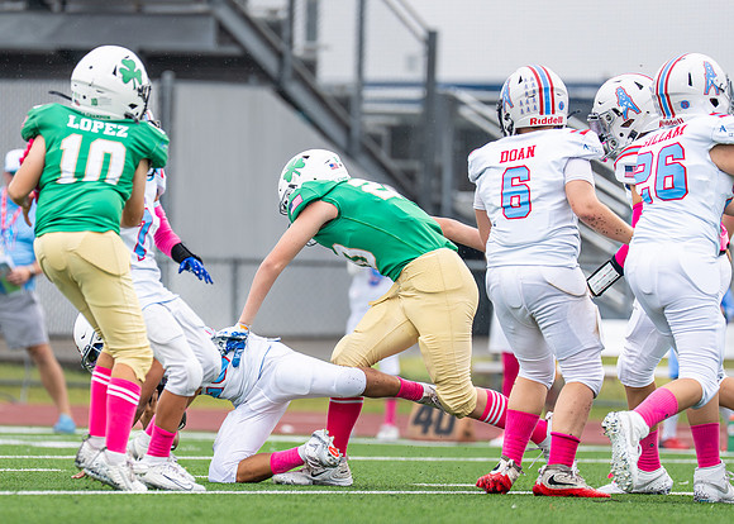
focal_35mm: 438
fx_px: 9128
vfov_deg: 3.3
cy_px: 282
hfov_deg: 4.6
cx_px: 306
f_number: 2.8
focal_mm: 200
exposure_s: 1/1000
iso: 400
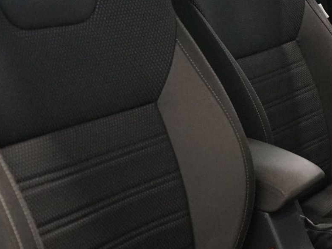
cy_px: 127
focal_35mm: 89
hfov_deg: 21.4
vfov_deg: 16.6
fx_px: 853
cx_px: 314
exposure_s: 1/160
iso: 6400
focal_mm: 29
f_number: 3.5
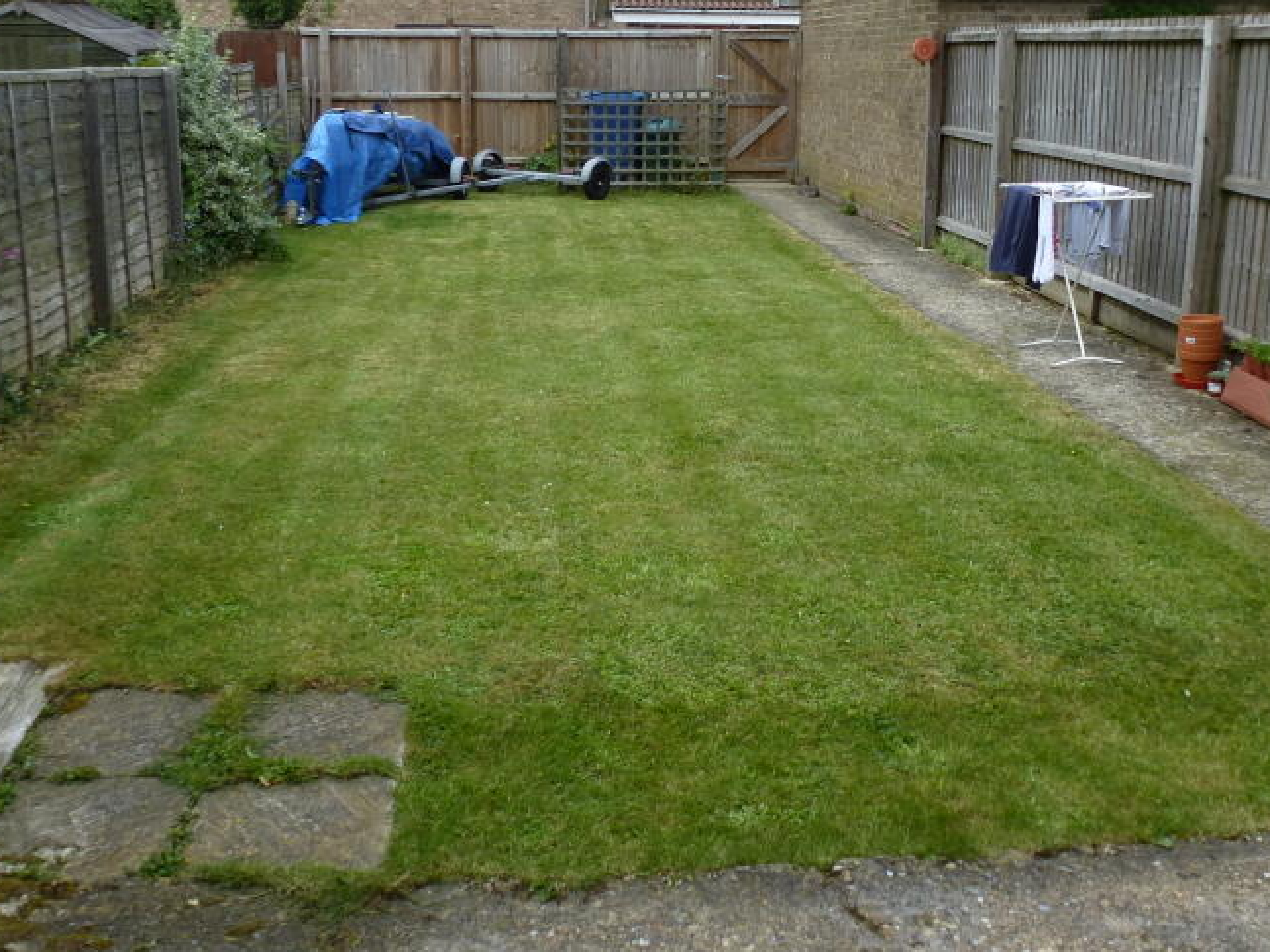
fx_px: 1394
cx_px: 601
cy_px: 326
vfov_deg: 37.3
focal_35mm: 38
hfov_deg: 49.0
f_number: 4
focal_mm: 4.3
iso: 100
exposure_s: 1/400
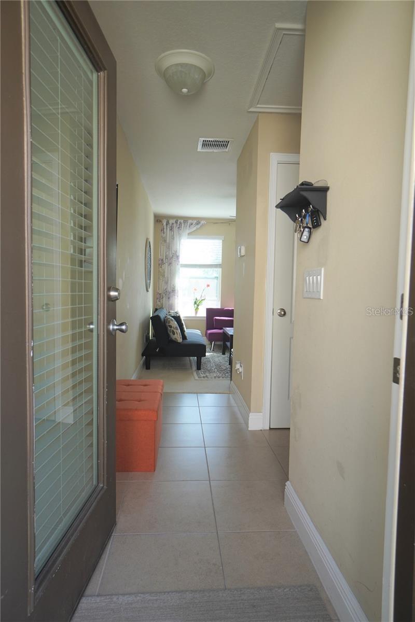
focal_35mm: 21
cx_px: 208
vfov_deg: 81.2
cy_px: 311
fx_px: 363
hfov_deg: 59.5
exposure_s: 1/160
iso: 250
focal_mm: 14
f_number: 4
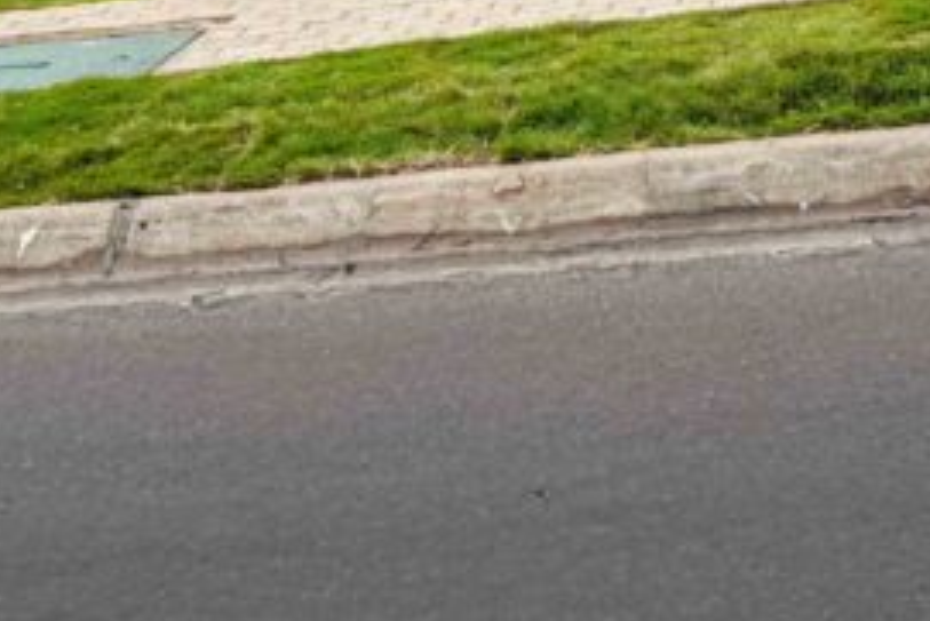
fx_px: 1787
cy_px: -534
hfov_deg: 29.2
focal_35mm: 69
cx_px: 467
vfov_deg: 16.2
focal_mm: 12.2
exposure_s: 1/125
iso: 640
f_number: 5.6
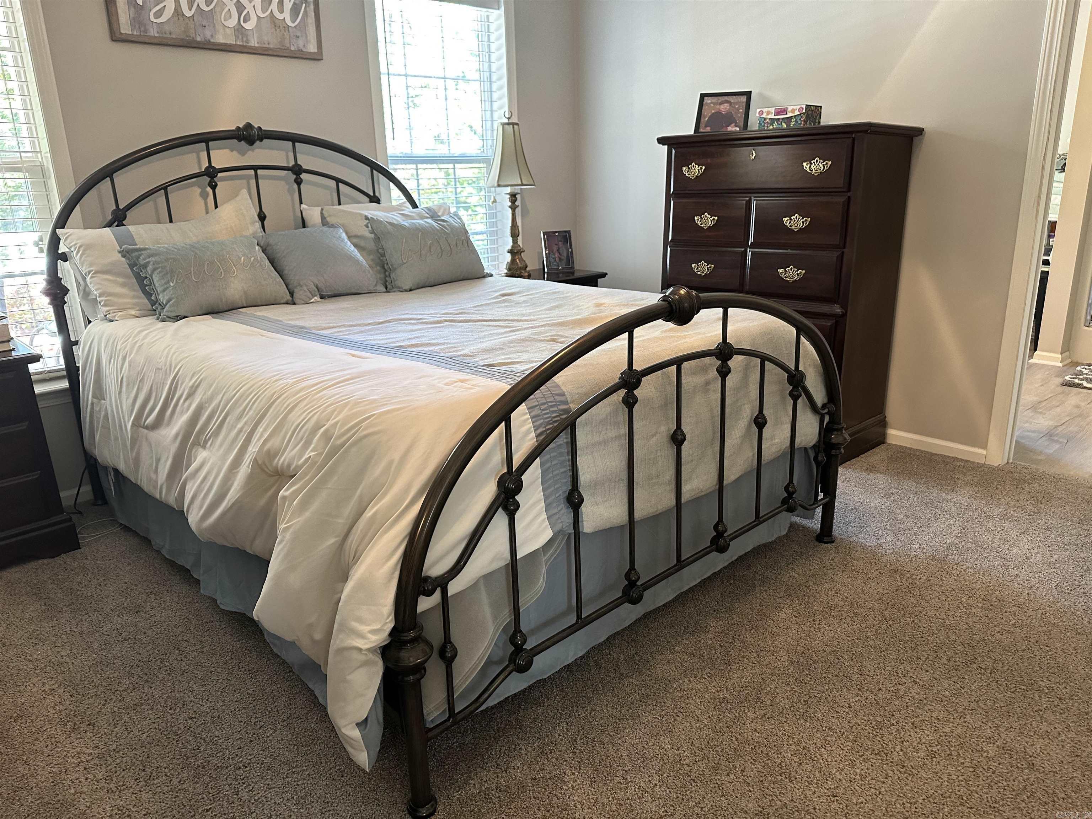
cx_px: 546
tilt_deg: -17.7
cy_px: 410
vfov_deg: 56.8
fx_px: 757
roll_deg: +0.4
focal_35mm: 24
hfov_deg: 71.6
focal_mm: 6.86
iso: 400
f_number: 1.78
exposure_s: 1/60
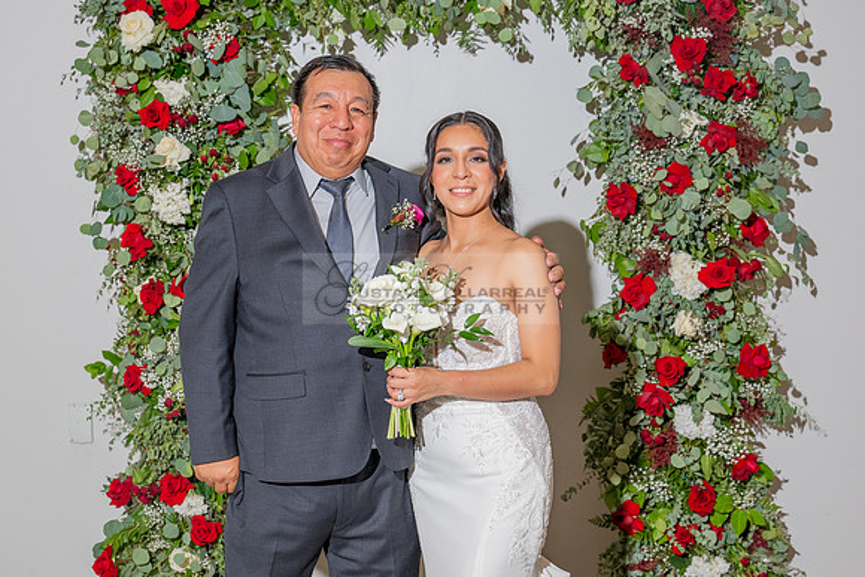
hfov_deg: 30.8
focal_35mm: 65
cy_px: 283
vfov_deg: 20.8
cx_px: 392
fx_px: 1571
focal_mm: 59
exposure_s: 1/200
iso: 800
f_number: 5.6
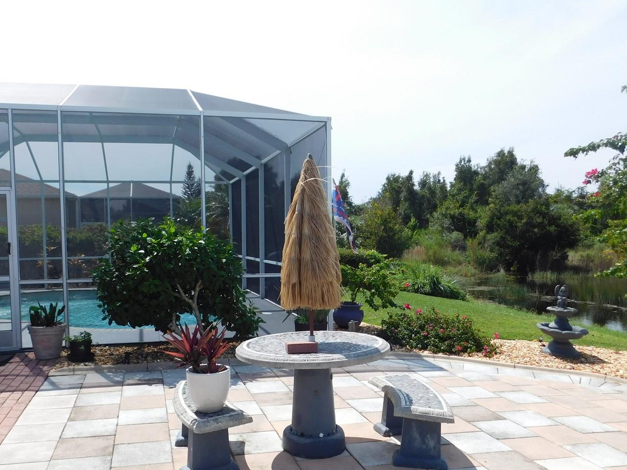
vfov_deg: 46.7
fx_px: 543
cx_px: 289
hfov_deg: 59.9
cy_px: 268
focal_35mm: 30
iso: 125
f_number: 6
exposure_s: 1/500
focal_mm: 4.1
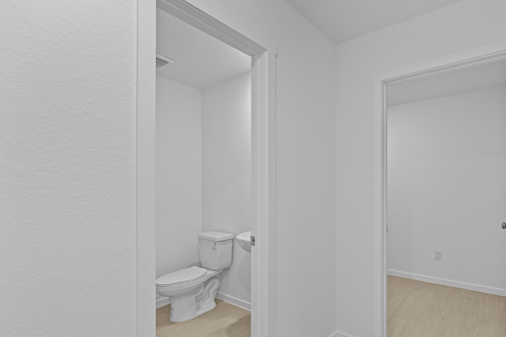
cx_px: 304
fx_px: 253
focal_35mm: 18
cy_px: 188
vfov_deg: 67.2
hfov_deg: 88.9
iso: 400
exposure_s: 1/4
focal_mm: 14
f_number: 10
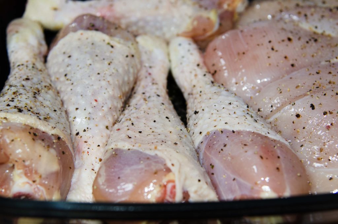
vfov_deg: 19.6
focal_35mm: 69
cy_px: 112
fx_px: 646
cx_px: 169
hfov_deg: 29.3
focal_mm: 46
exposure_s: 1/60
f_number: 4
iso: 320
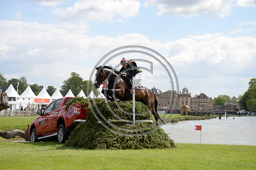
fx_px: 604
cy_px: 85
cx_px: 128
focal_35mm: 85
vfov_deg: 16.1
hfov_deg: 23.9
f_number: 8
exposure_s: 1/3200
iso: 1250
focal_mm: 85
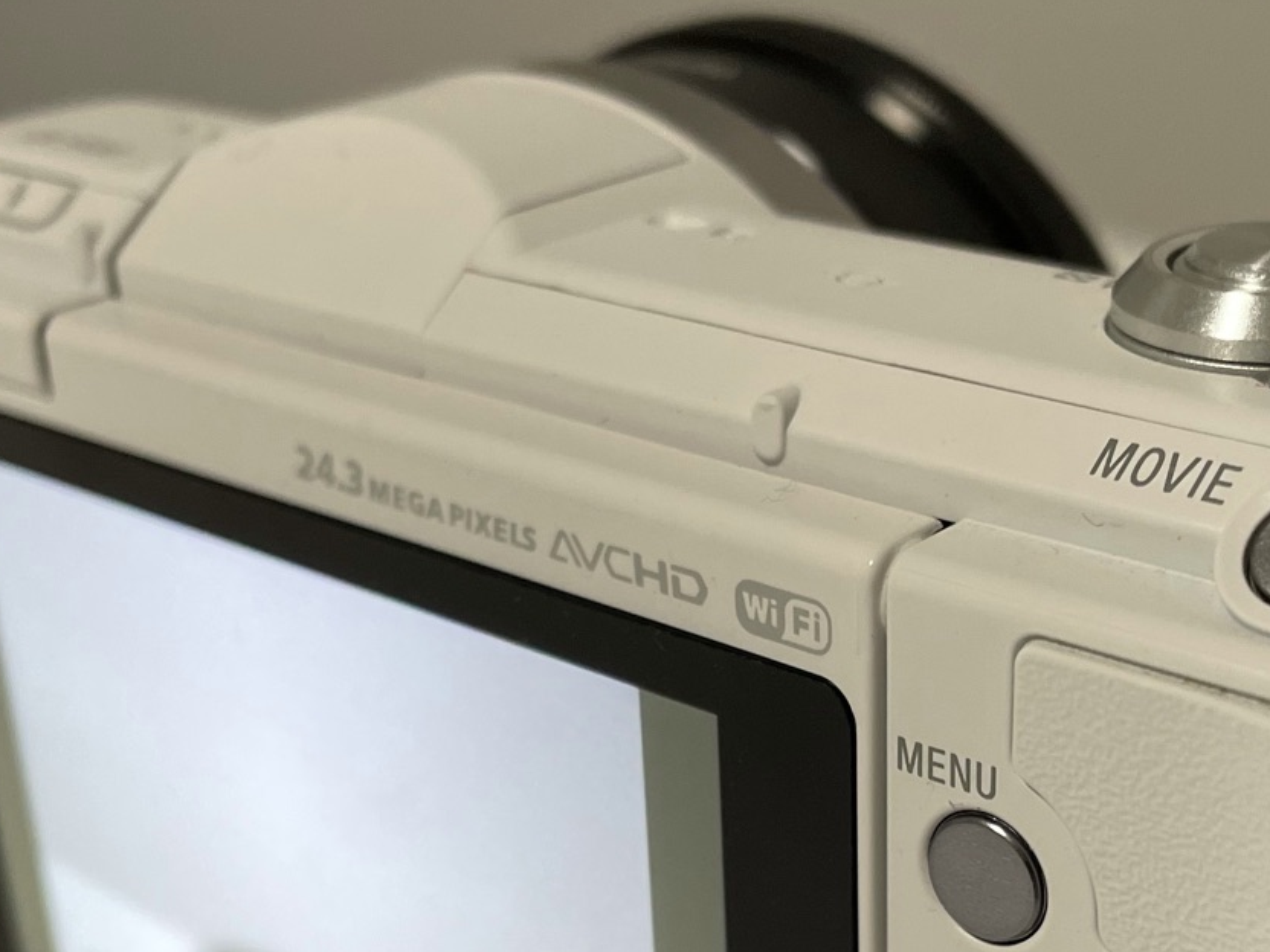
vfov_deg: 22.2
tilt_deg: -29.1
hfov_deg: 30.2
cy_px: 908
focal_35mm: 64
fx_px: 2348
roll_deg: +0.8
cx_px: 713
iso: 80
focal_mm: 4.2
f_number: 1.6
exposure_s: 1/60
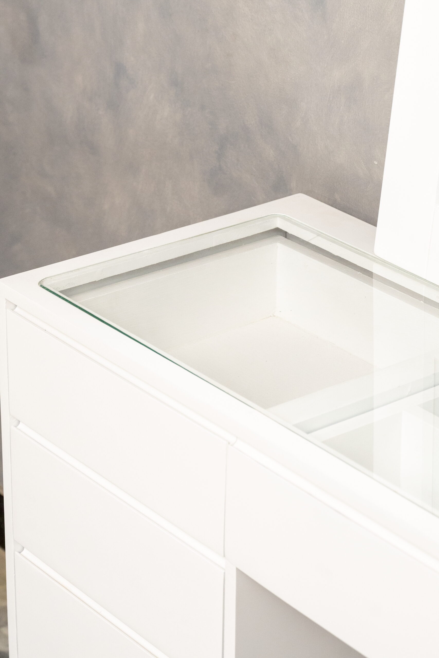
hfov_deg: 13.0
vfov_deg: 19.5
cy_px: 329
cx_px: 220
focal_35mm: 105
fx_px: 1920
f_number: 5.6
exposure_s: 1/200
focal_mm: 70
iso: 3200
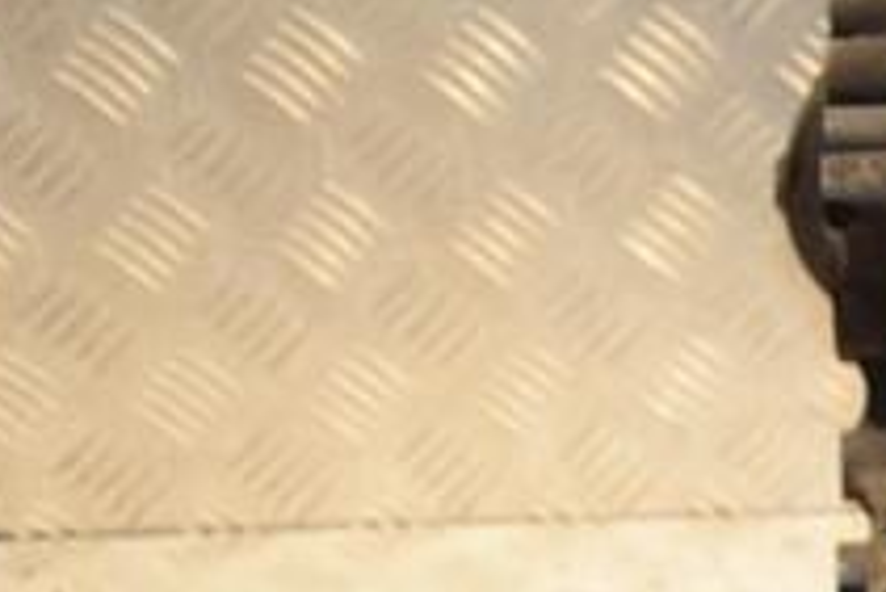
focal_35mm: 128
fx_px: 3152
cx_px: 1201
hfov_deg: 15.2
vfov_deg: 10.4
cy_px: 831
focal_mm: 30
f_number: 5
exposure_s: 1/160
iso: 800
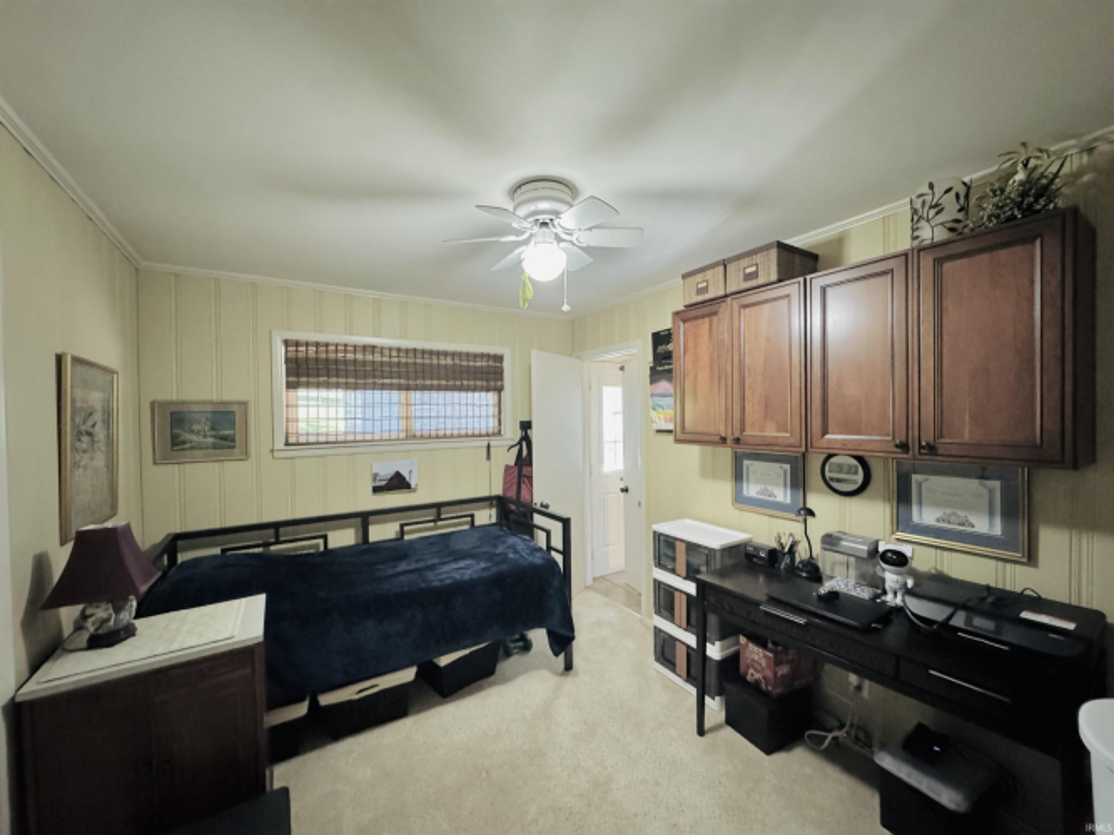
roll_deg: +1.2
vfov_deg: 85.7
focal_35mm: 14
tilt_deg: -0.5
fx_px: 450
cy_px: 418
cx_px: 557
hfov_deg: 102.1
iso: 1250
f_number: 2.2
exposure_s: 1/60
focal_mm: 2.22
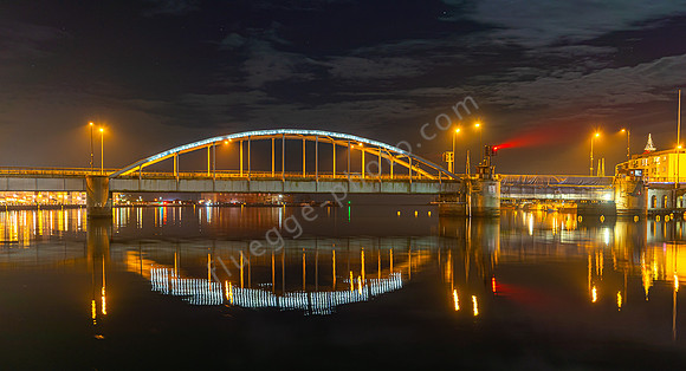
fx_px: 667
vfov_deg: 31.0
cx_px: 343
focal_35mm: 37
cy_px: 229
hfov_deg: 54.4
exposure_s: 3.2
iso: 100
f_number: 2.8
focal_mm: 35
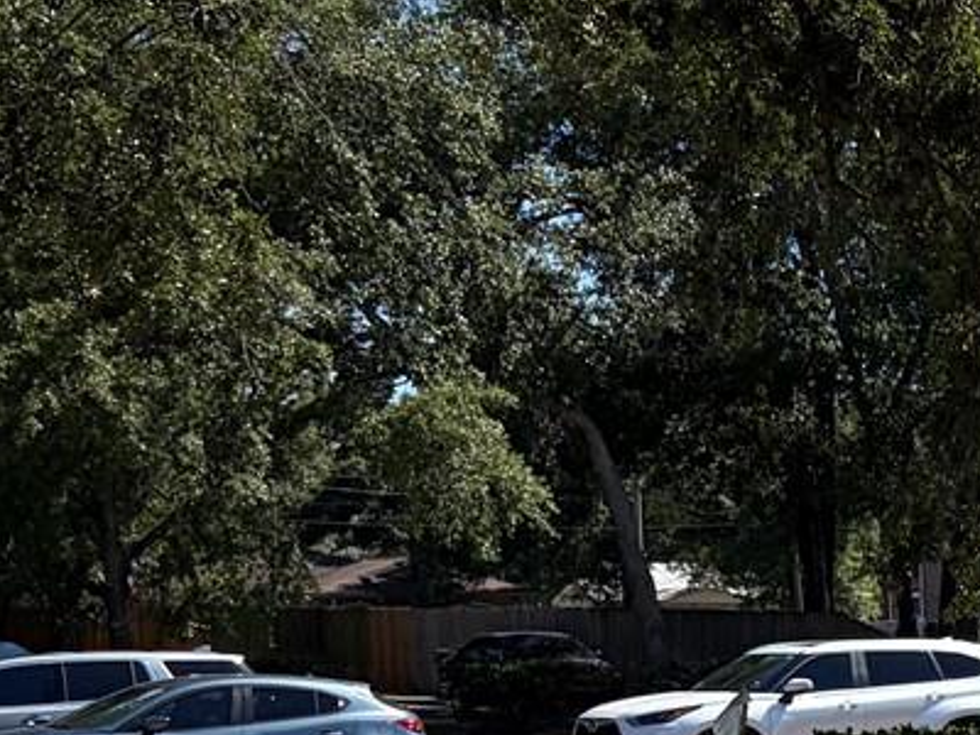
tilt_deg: -5.3
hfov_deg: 15.6
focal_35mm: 104
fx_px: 2944
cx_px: 1877
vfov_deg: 13.8
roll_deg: +0.0
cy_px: 877
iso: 64
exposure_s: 1/4950
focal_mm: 5.96
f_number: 1.6
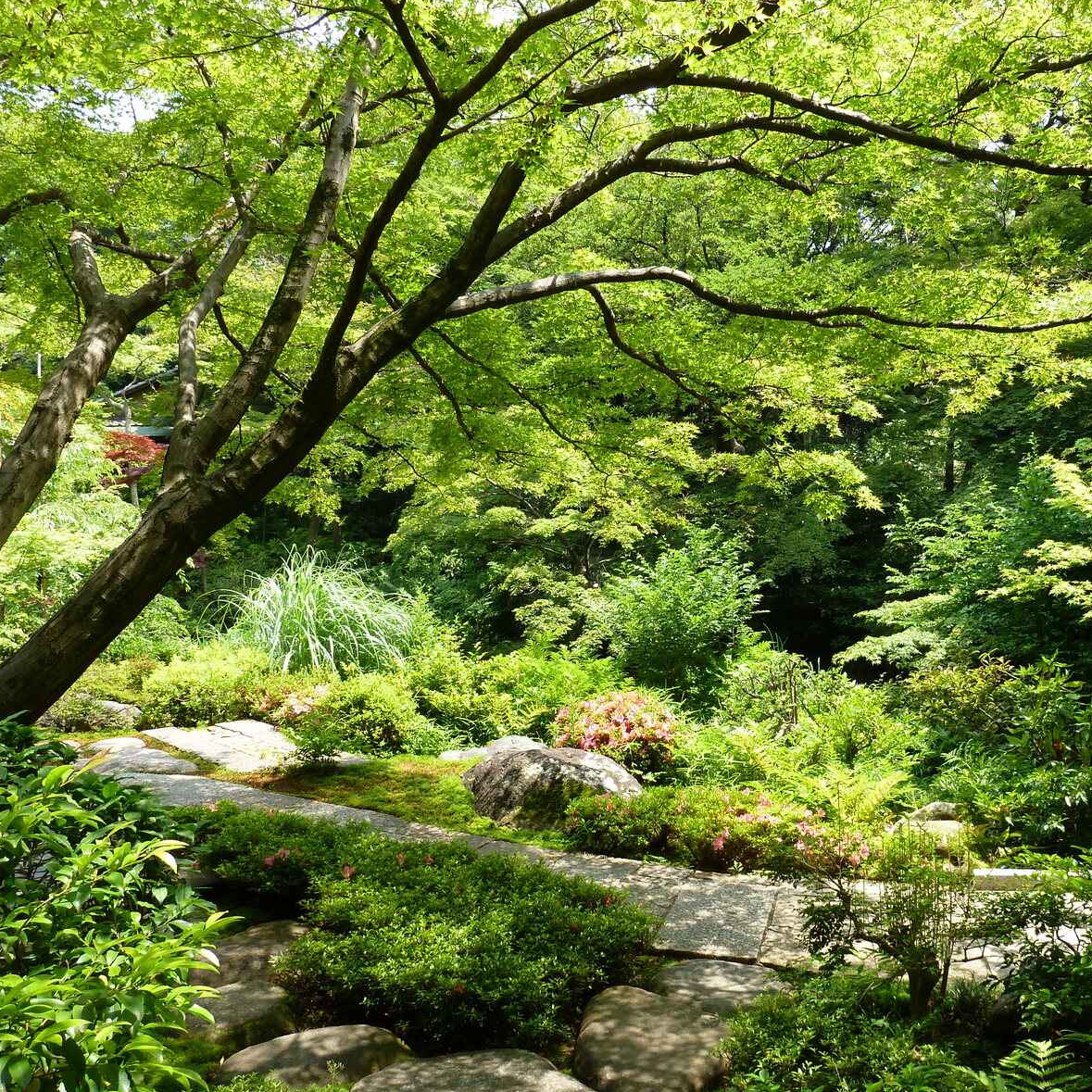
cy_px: 553
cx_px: 659
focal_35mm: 30
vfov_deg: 54.0
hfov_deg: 53.6
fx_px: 1071
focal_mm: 4.1
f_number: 4
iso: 80
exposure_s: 1/100
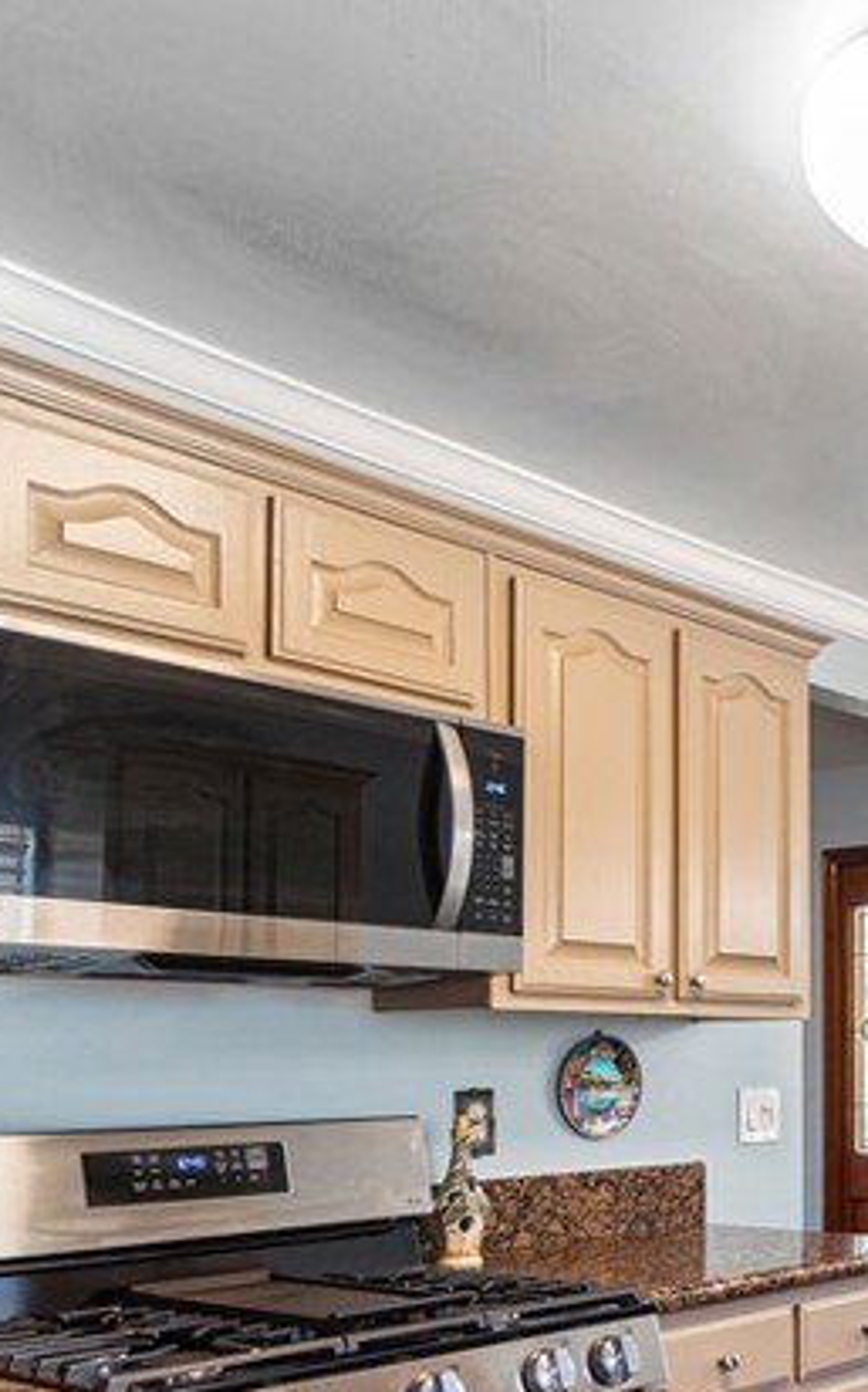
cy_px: 1044
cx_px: 1165
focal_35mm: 38
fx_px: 1440
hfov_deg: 27.3
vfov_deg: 49.5
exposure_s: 1/3
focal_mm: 10
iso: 100
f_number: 7.1
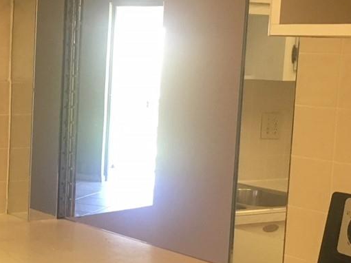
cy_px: 171
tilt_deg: -7.3
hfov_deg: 20.5
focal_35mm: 91
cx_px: -41
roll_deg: -0.5
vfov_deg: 16.2
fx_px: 922
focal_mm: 4.15
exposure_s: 1/30
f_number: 2.2
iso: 80
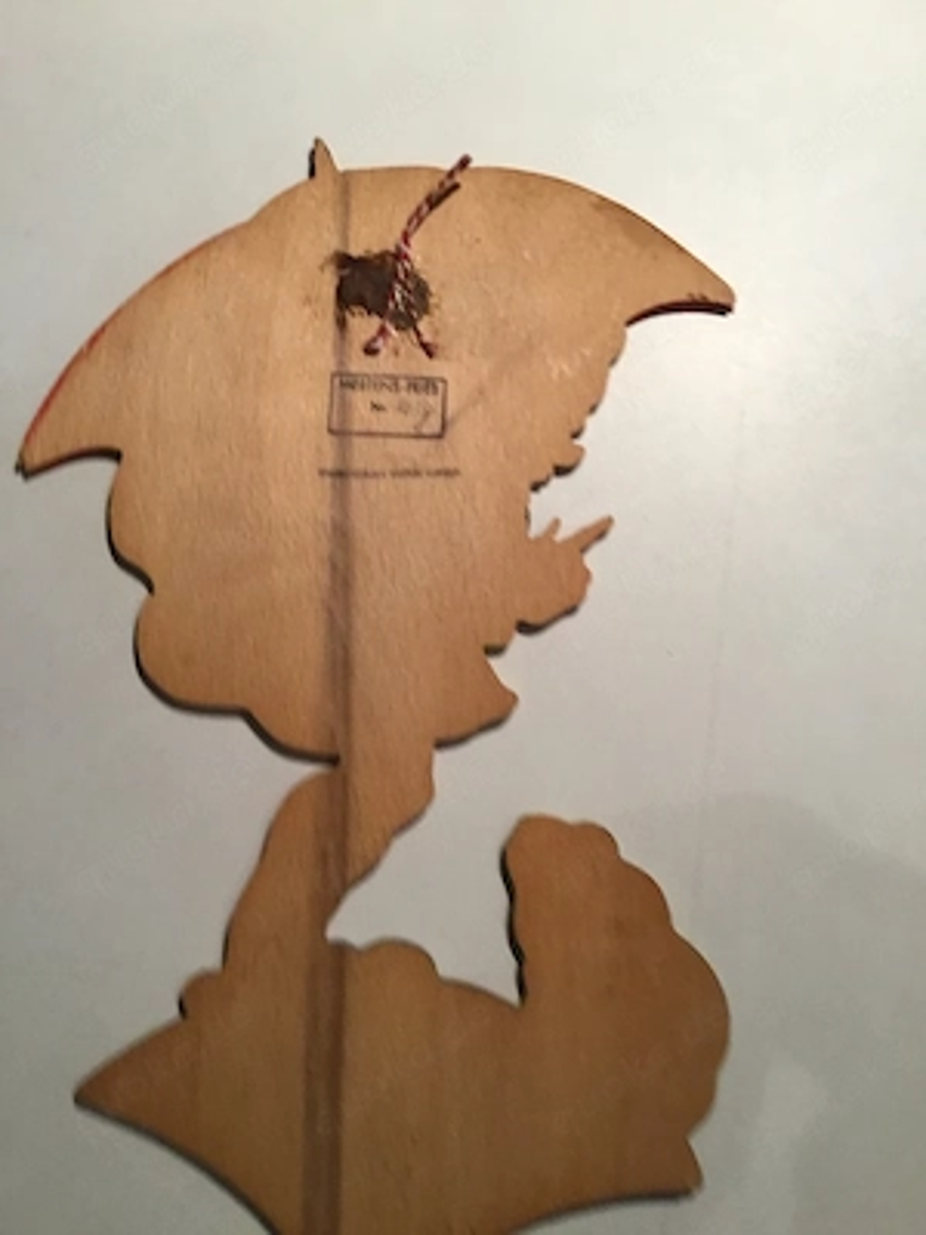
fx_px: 1106
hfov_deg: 45.4
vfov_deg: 58.4
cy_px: 618
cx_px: 463
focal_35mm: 31
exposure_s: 1/33
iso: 64
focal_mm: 3.3
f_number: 2.4
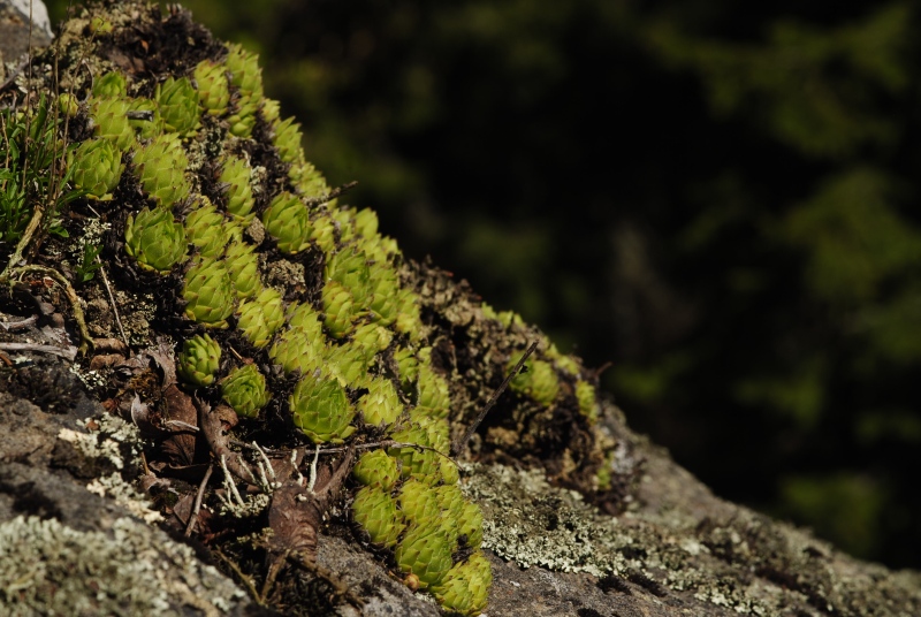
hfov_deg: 16.0
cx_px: 460
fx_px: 3267
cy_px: 308
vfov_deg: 10.8
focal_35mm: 128
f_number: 11
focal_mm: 85
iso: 100
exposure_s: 1/200
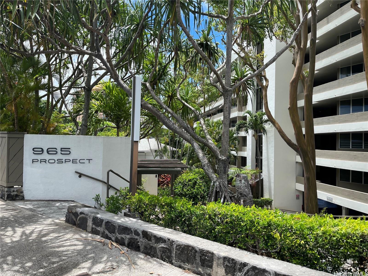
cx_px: 184
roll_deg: -0.9
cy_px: 138
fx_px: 276
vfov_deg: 53.1
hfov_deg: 67.3
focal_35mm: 26
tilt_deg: +0.4
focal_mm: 5.1
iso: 50
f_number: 1.6
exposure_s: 1/1647
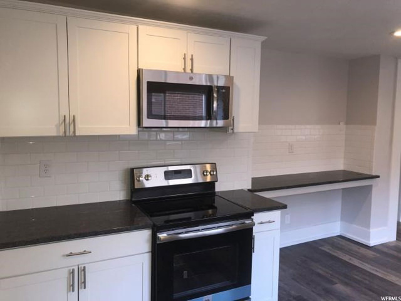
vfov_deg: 49.7
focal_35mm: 28
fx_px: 324
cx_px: 200
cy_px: 150
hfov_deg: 63.4
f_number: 1.8
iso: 80
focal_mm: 3.99
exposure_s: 1/120
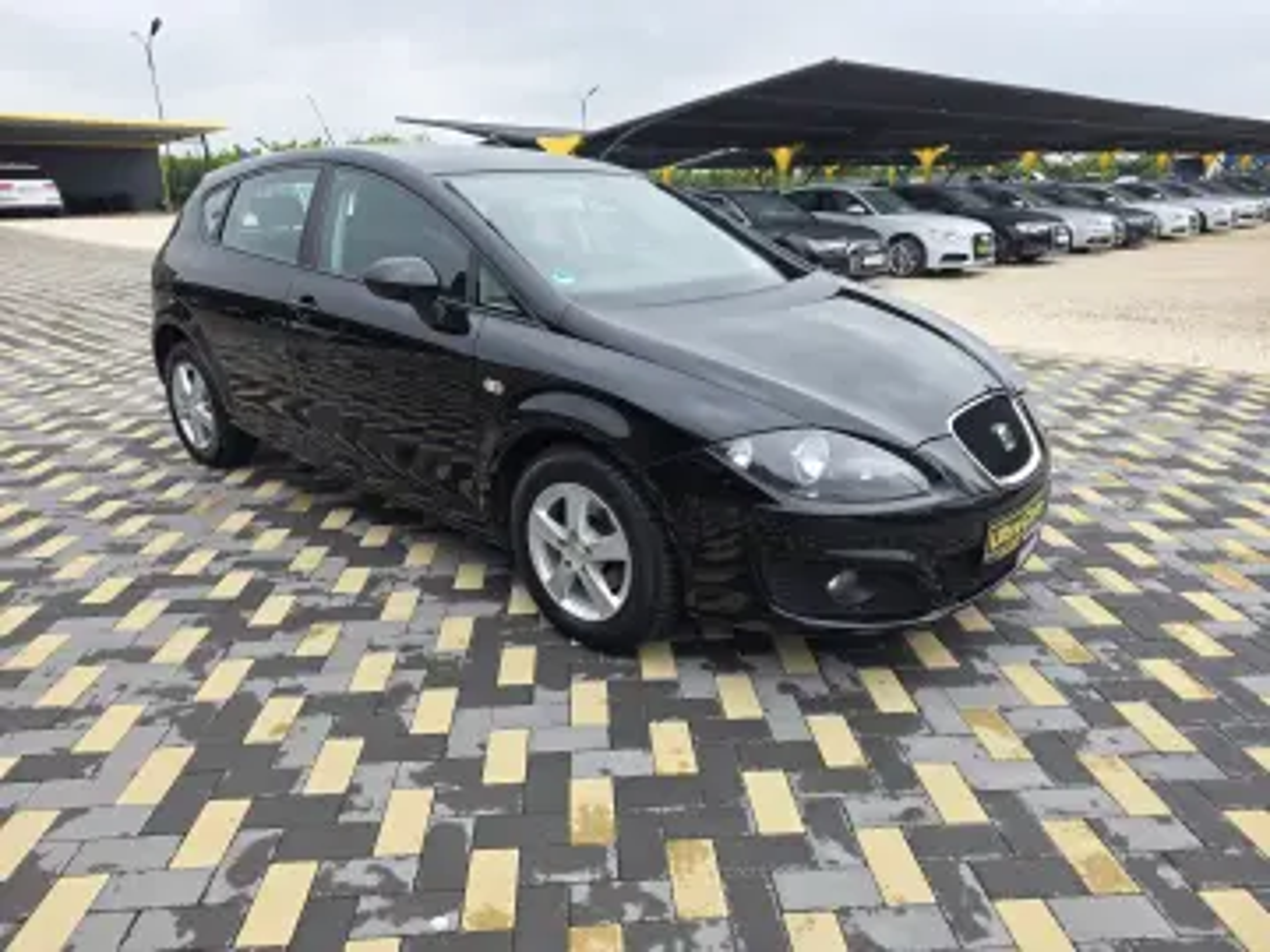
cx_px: 635
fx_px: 844
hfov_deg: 73.9
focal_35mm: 23
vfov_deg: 58.9
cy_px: 476
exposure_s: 1/1272
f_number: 1.7
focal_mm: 6.25
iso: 80
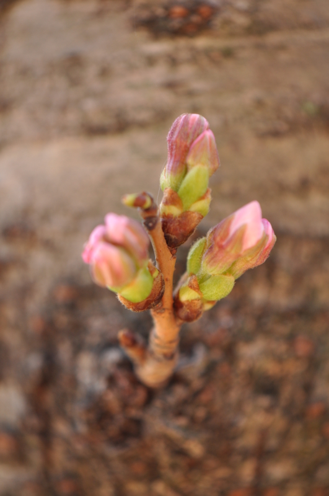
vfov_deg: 16.1
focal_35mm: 128
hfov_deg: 10.7
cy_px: 248
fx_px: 1753
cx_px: 164
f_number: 4.8
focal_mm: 85
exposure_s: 1/350
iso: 320
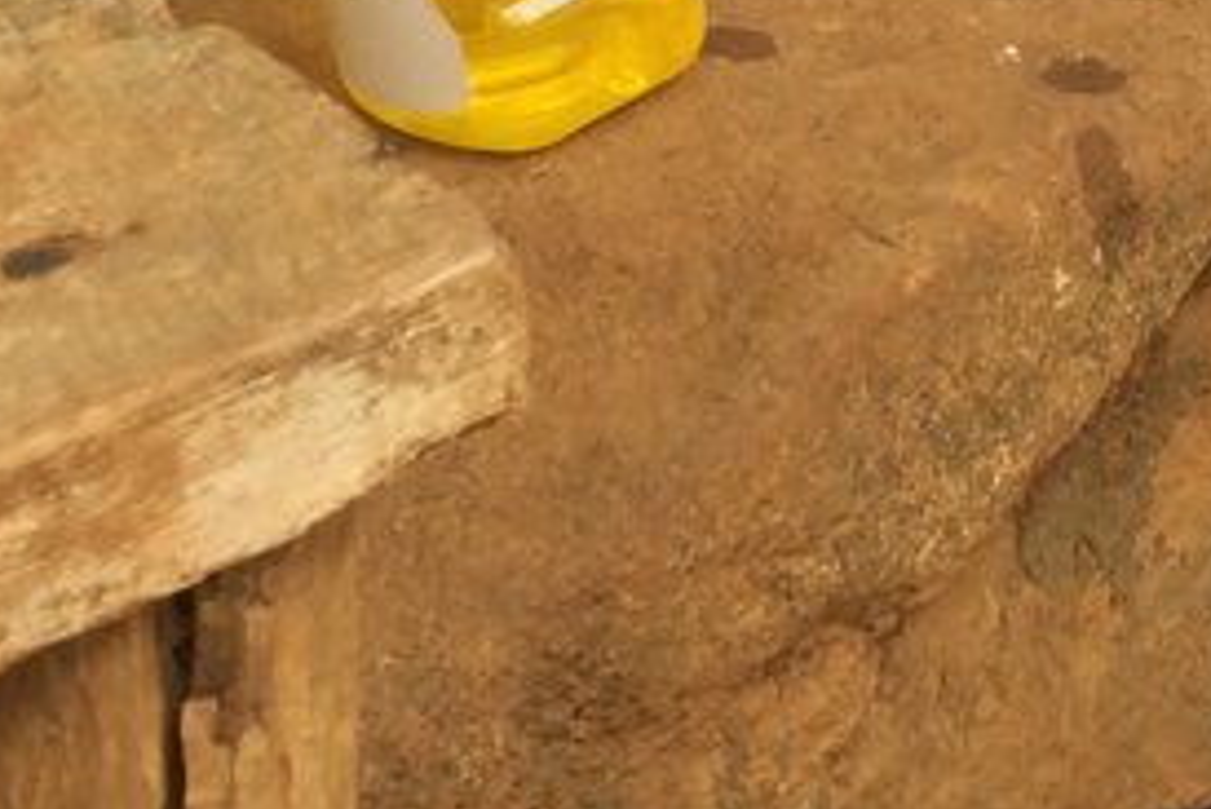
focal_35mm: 124
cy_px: -851
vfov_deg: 10.2
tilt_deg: -16.6
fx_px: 4173
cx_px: 1587
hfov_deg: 15.7
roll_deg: -1.2
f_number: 2.4
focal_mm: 3.3
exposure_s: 1/184
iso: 32
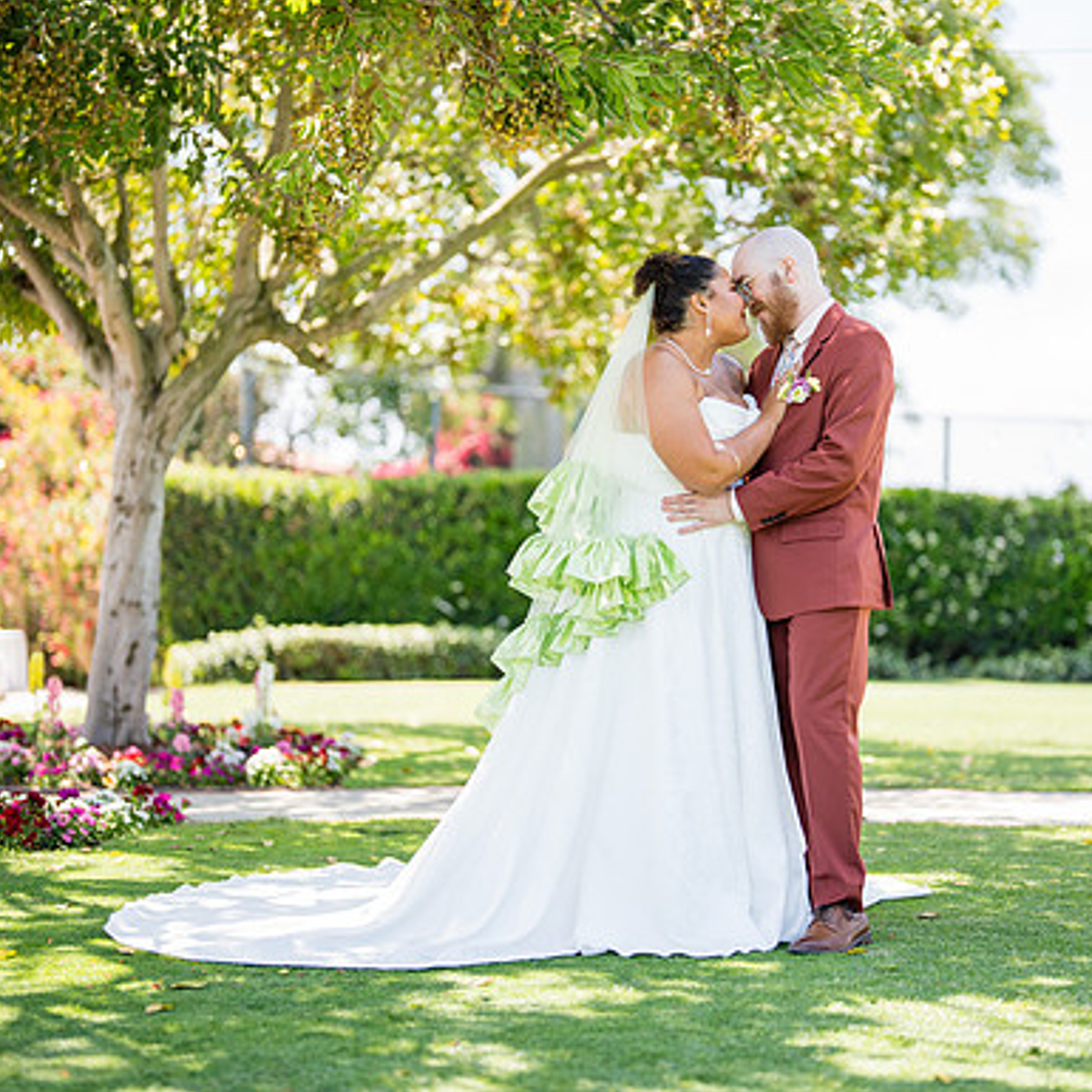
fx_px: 2320
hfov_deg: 26.4
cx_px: 641
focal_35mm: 65
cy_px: 542
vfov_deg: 26.5
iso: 200
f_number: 1.2
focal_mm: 50
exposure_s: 1/2500
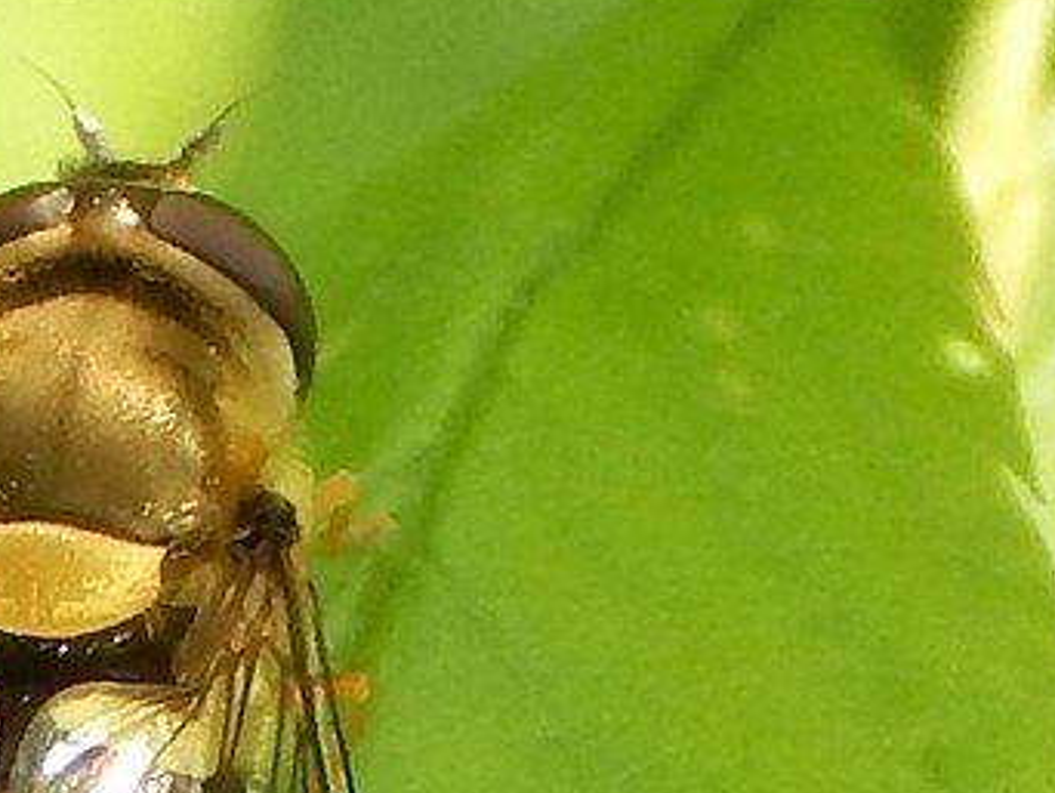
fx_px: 8662
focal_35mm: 284
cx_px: -11
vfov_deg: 5.2
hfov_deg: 6.9
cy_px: 768
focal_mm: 20.5
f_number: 4.6
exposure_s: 1/250
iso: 125
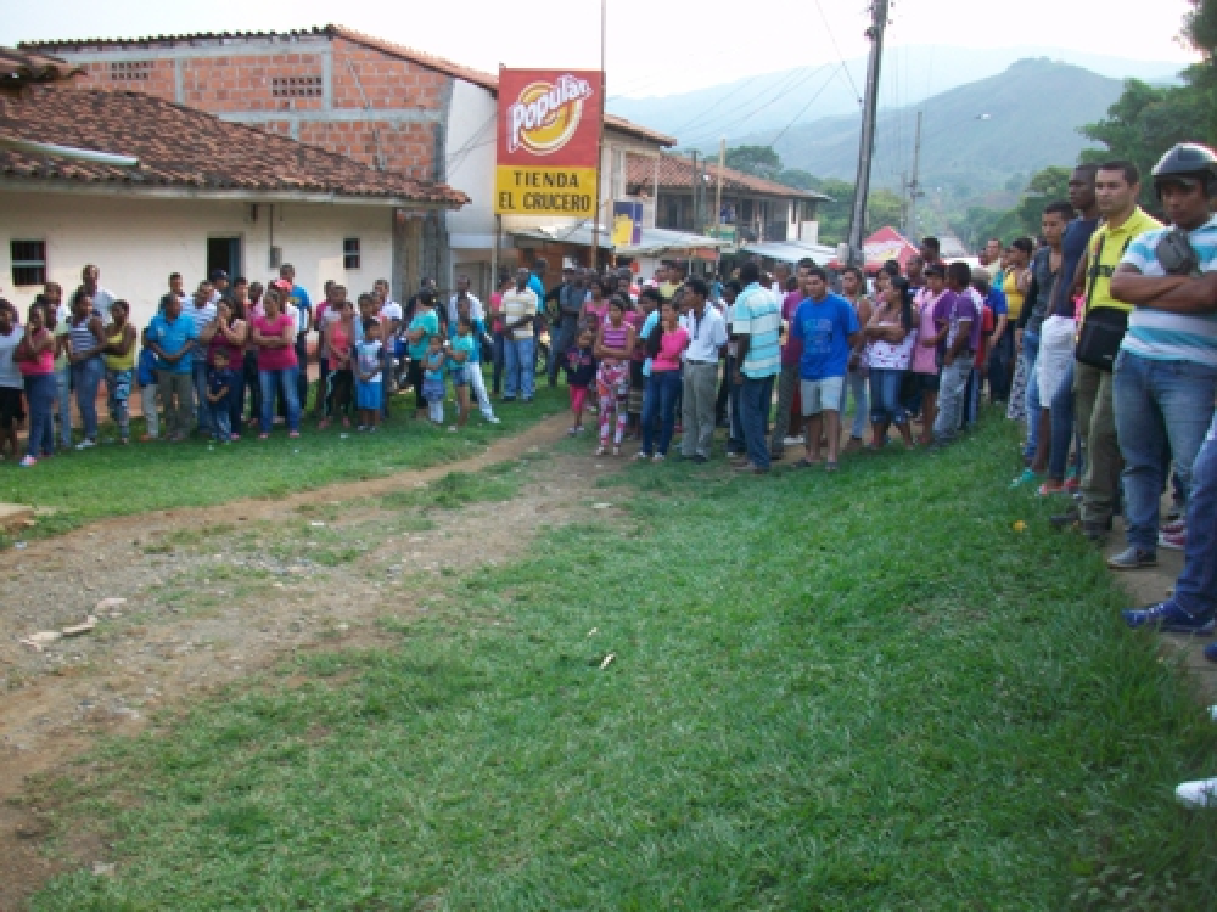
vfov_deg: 44.2
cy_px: 456
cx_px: 608
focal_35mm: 32
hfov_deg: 56.8
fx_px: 1125
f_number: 2.8
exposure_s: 1/100
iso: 64
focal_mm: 5.7
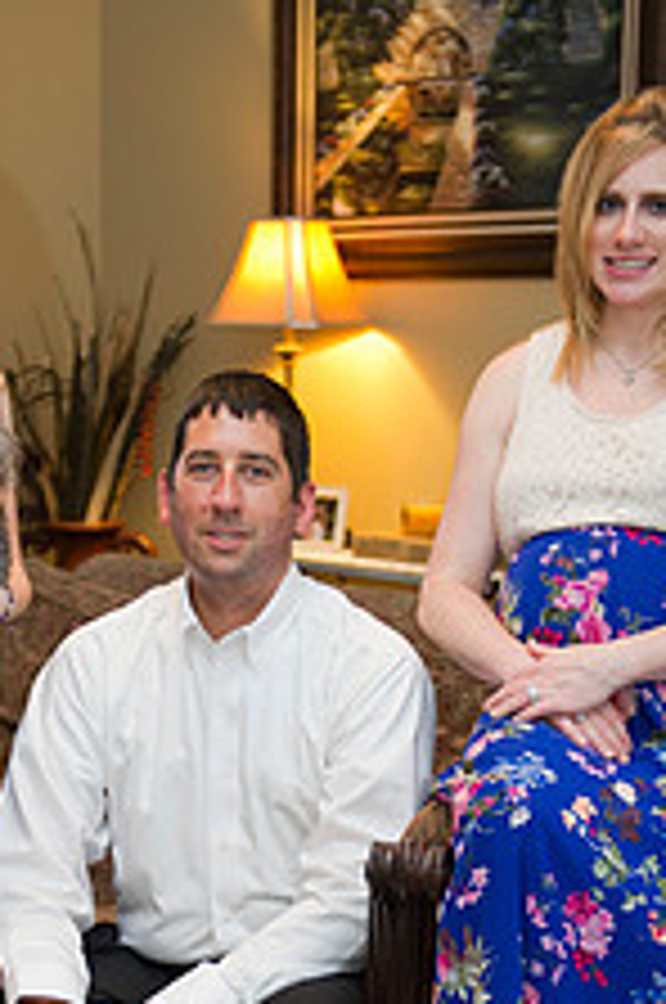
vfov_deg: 22.1
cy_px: 819
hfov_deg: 15.0
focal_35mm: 91
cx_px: 227
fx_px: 2533
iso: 1600
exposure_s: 1/100
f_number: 2.8
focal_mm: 45
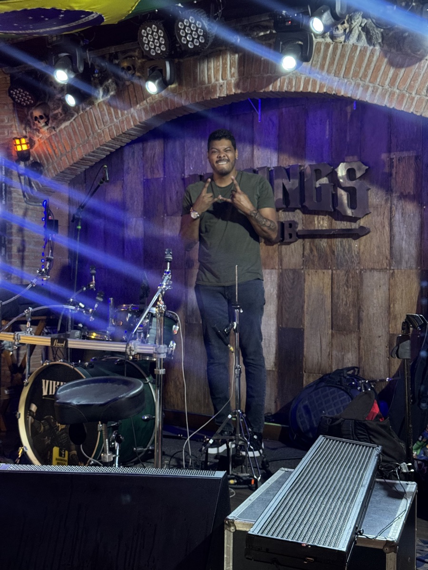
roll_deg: +0.2
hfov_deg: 30.3
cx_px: 214
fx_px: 791
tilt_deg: +1.2
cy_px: 285
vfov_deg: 39.7
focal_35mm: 48
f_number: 1.78
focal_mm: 6.76
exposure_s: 1/36
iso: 400
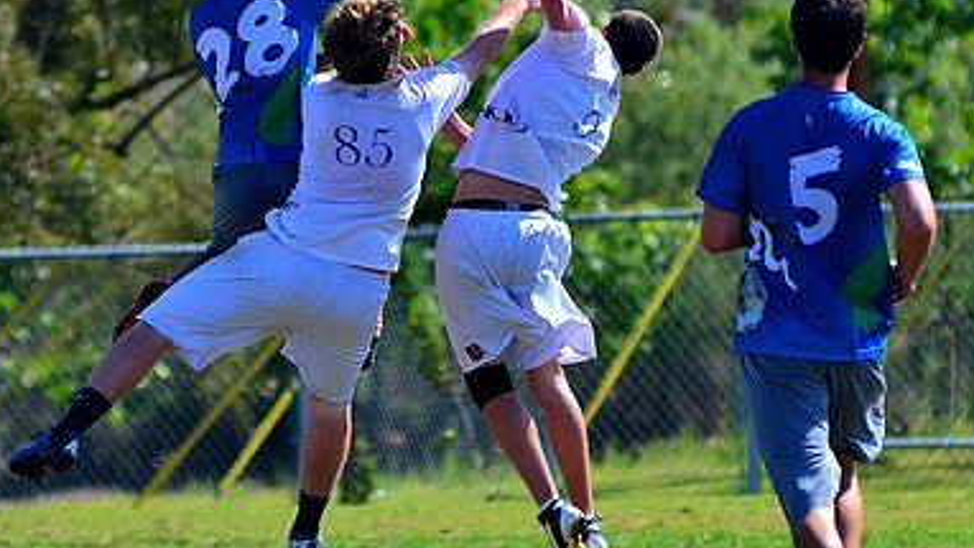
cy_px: 223
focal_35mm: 476
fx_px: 12295
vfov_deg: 2.6
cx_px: 423
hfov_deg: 4.5
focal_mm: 200
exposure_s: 1/2500
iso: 200
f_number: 3.5
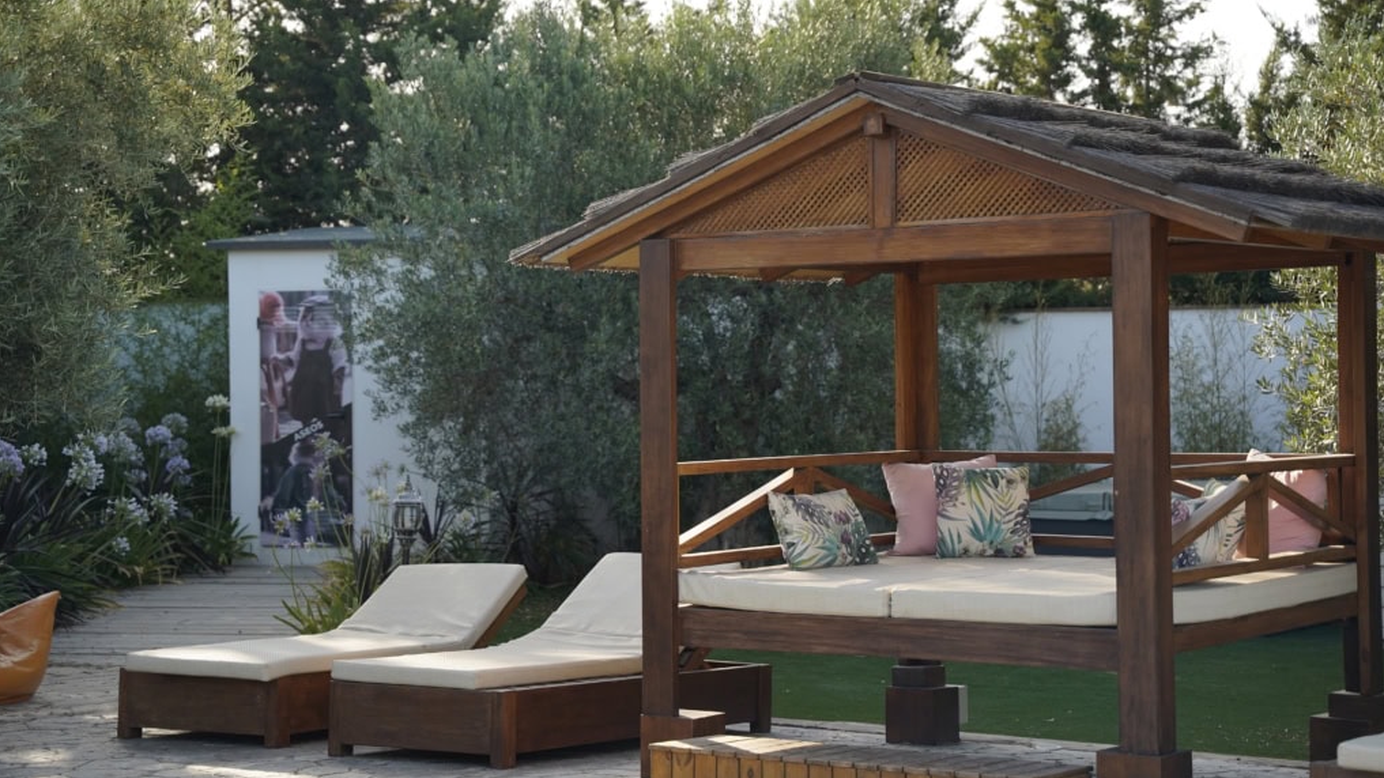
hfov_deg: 29.9
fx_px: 2596
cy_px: 357
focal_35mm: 71
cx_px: 697
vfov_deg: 17.1
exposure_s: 1/800
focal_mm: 66.7
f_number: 2.8
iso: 250
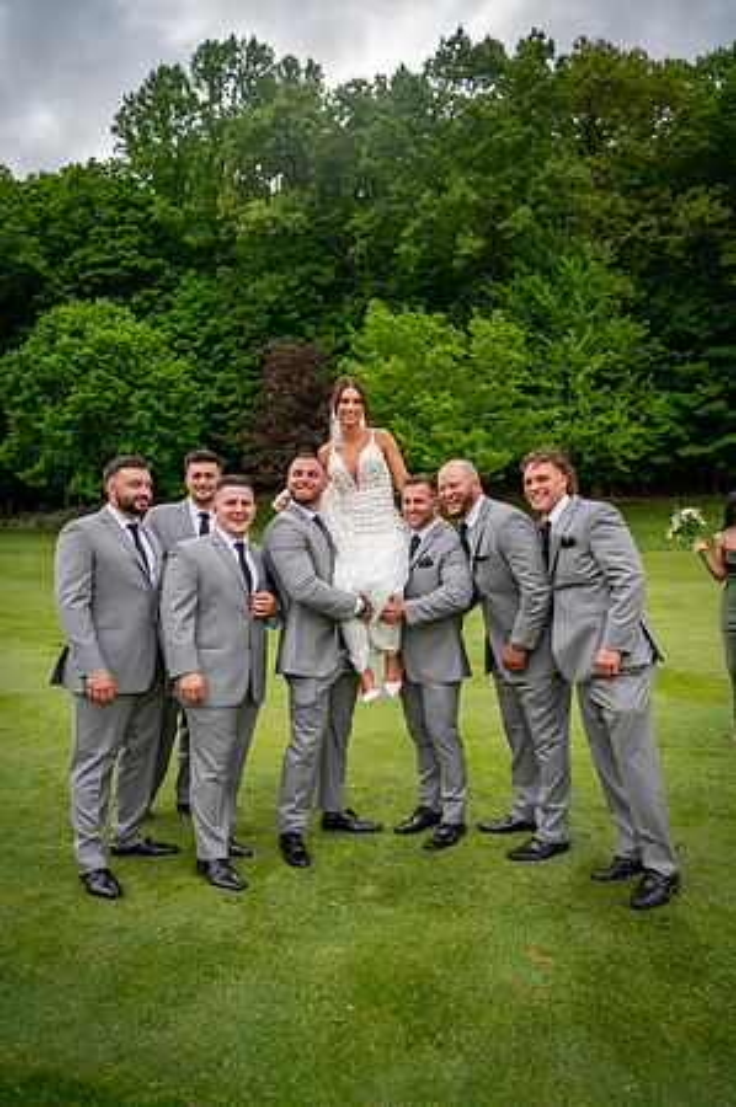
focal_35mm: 28
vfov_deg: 65.5
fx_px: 861
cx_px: 368
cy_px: 554
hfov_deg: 46.3
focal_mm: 28
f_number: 3.2
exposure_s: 1/2000
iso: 400
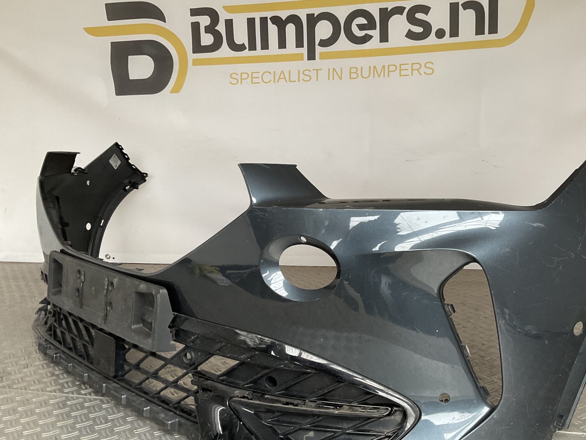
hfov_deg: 49.8
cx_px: 353
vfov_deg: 38.7
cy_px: 232
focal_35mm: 37
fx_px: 626
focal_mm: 3
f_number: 1.8
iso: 64
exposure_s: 1/60
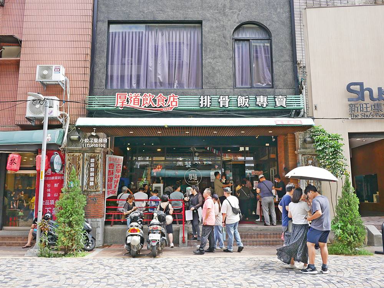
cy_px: 144
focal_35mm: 28
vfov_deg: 49.8
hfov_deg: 63.4
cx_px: 192
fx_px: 311
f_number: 2.8
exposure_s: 1/500
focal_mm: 14
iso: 200
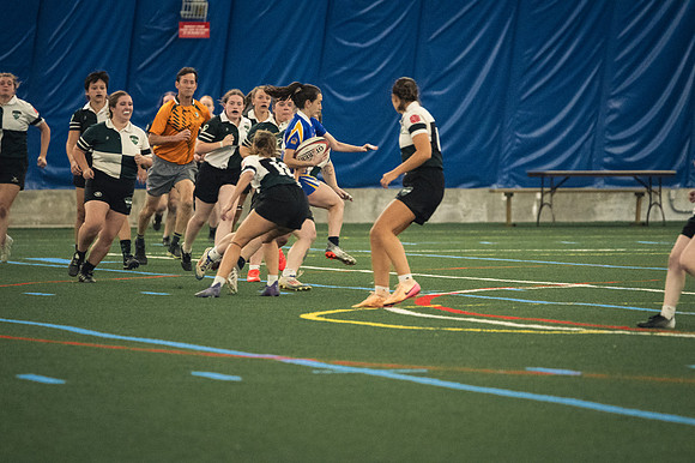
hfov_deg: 6.9
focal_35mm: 300
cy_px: 232
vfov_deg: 4.6
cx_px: 348
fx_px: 5788
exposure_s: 1/500
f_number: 2.8
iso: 9000
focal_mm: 200
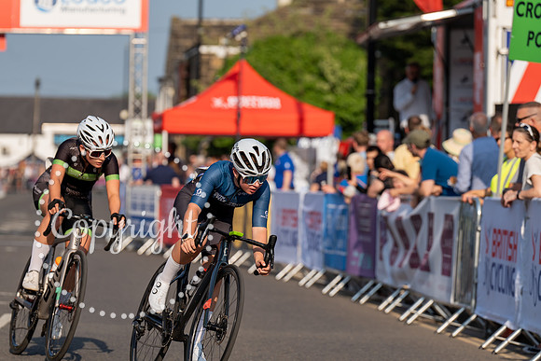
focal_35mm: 197
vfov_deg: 7.0
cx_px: 270
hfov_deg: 10.4
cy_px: 180
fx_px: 2961
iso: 160
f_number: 4.5
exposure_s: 1/1000
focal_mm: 197
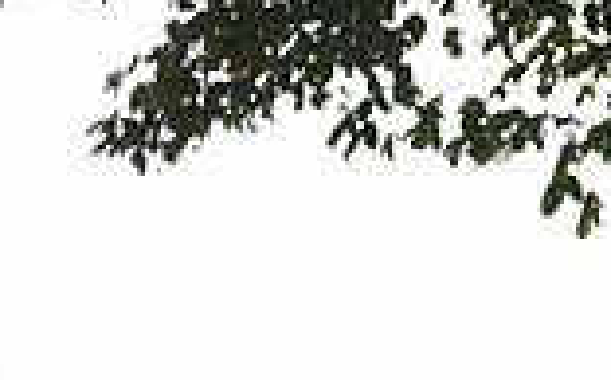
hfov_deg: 3.9
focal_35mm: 532
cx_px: -208
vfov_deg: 2.5
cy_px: 715
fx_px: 8846
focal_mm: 140
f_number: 4.5
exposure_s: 1/320
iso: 1000
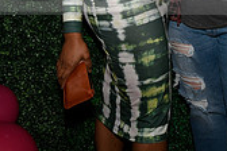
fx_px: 631
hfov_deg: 20.2
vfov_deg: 13.0
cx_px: 184
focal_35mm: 100
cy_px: -72
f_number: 6.3
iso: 500
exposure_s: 1/60
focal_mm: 29
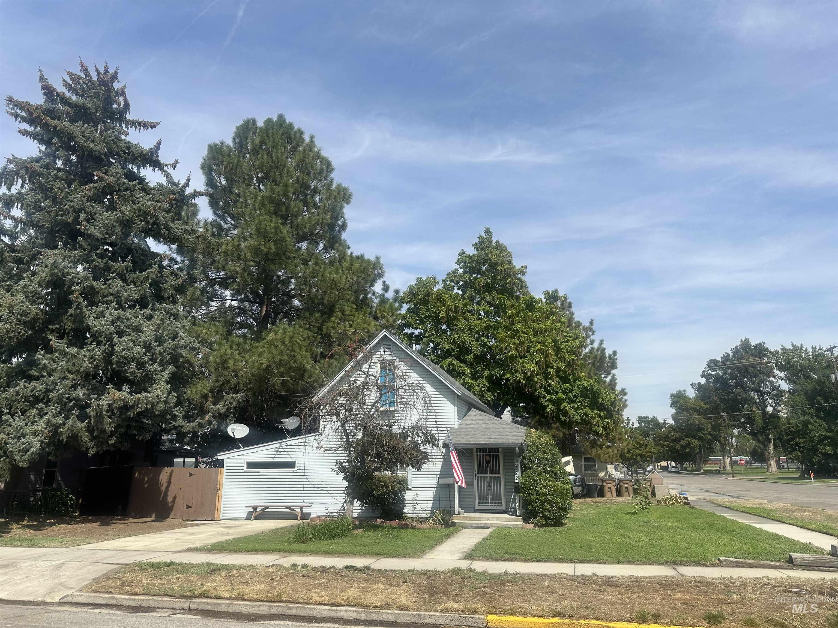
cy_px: 314
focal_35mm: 24
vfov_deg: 56.8
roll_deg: +0.3
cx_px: 419
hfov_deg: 71.6
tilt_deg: +14.5
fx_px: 581
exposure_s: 1/5848
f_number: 1.78
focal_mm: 6.86
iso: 80
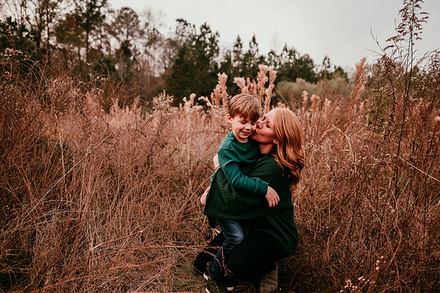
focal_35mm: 24
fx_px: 293
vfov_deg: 53.2
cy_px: 146
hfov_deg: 73.7
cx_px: 220
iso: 100
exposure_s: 1/160
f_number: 2.2
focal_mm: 24
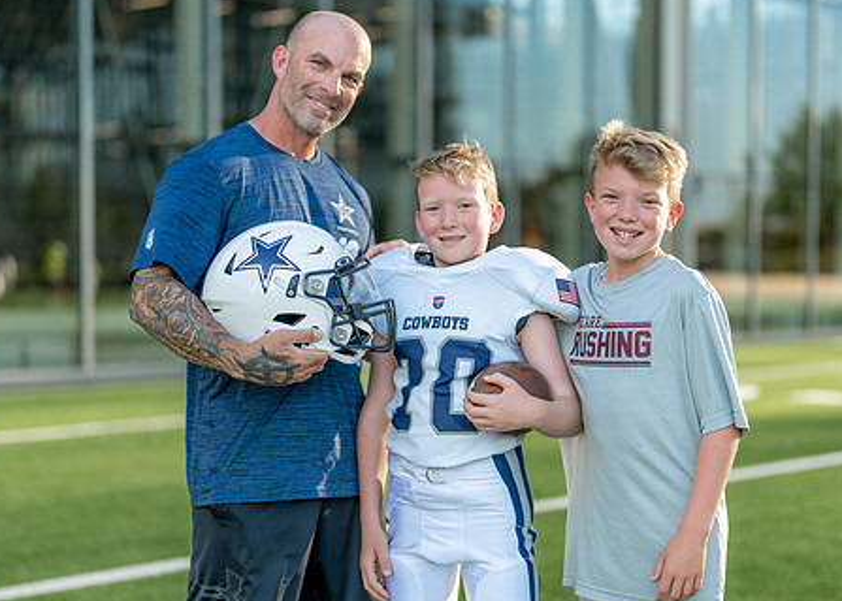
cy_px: 347
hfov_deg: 28.6
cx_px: 431
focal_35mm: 69
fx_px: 1650
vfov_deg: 20.6
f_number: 1.2
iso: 100
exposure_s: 1/2000
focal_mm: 50
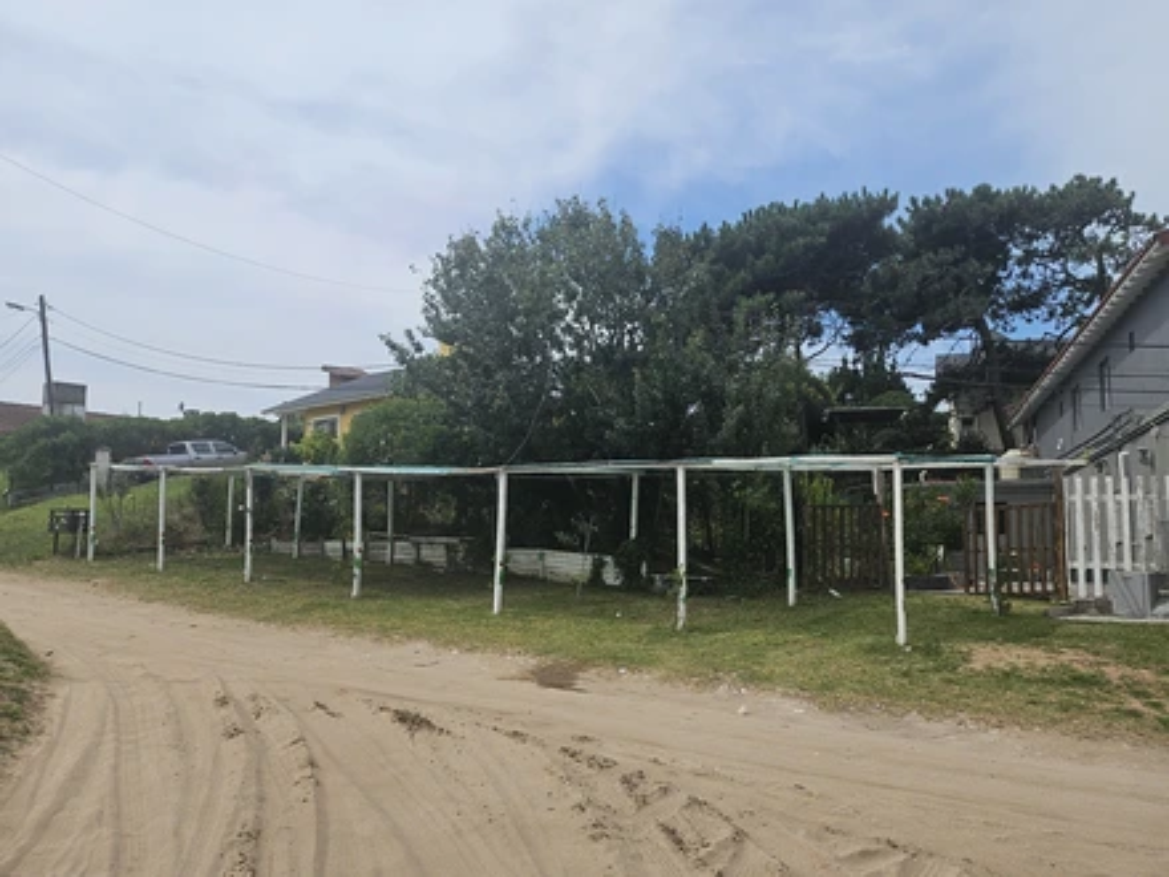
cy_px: 438
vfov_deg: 56.8
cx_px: 584
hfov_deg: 71.6
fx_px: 810
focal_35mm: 24
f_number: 1.8
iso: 50
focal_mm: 5
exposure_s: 1/7609
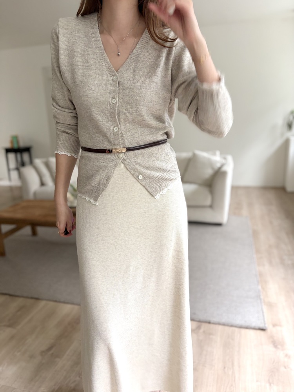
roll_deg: +1.8
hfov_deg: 53.1
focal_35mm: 26
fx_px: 294
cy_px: 196
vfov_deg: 67.3
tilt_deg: -14.6
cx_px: 147
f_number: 1.6
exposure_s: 1/60
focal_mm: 5.96
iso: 160
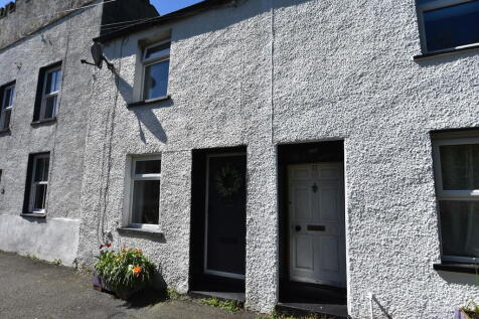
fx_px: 239
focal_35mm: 18
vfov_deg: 67.3
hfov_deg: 90.0
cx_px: 240
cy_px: 160
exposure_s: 1/500
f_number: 8
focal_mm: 12
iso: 200
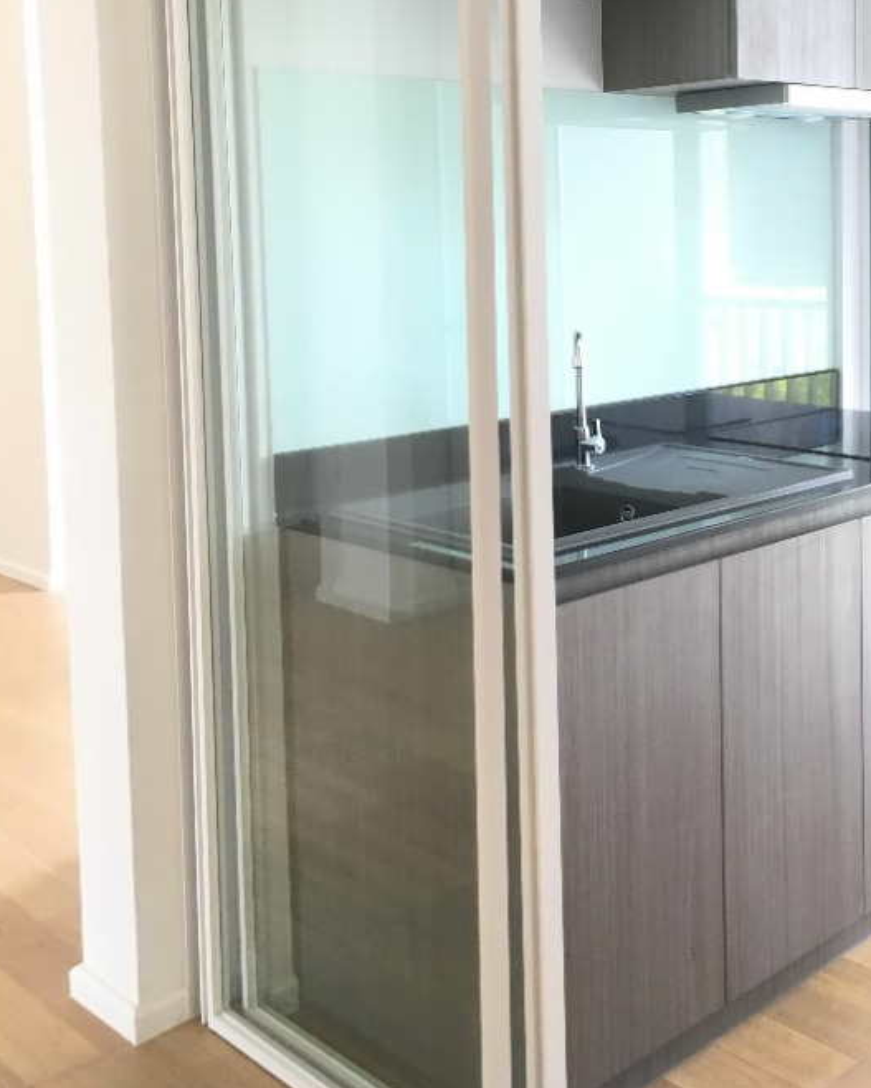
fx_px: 1385
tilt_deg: -4.7
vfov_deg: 42.0
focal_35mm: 43
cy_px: 319
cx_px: 602
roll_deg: +0.8
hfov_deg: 34.5
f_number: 2.2
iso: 100
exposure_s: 1/33
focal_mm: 4.15
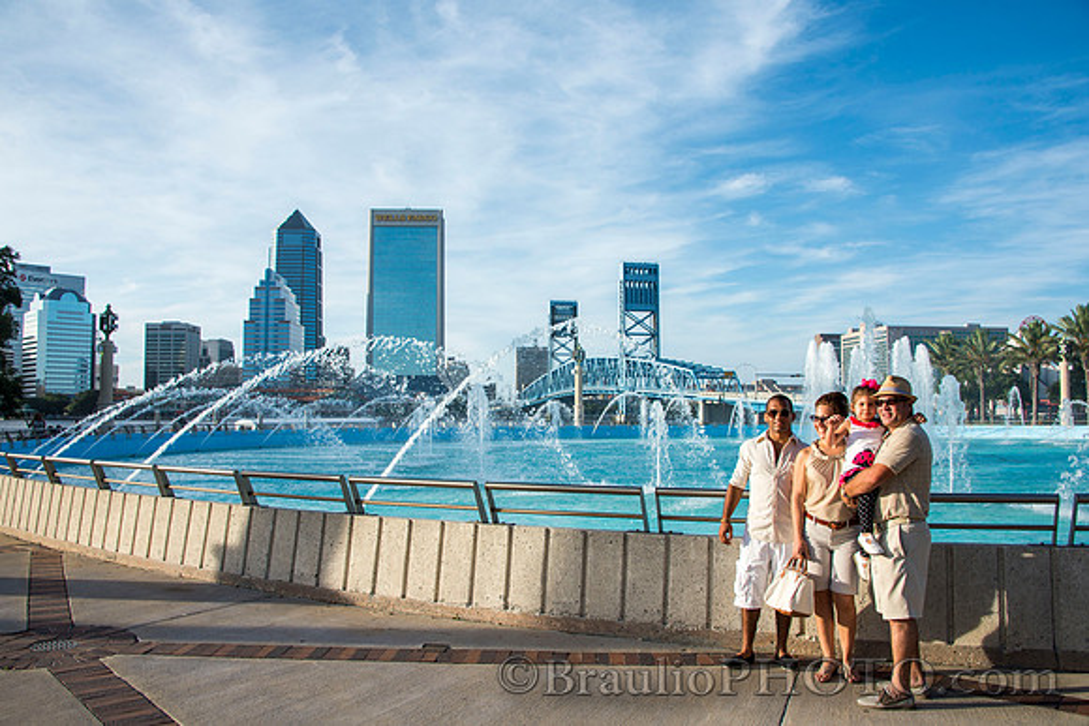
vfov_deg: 45.9
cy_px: 363
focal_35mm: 28
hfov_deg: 64.8
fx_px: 858
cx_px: 544
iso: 160
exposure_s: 1/250
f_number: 8
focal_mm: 28
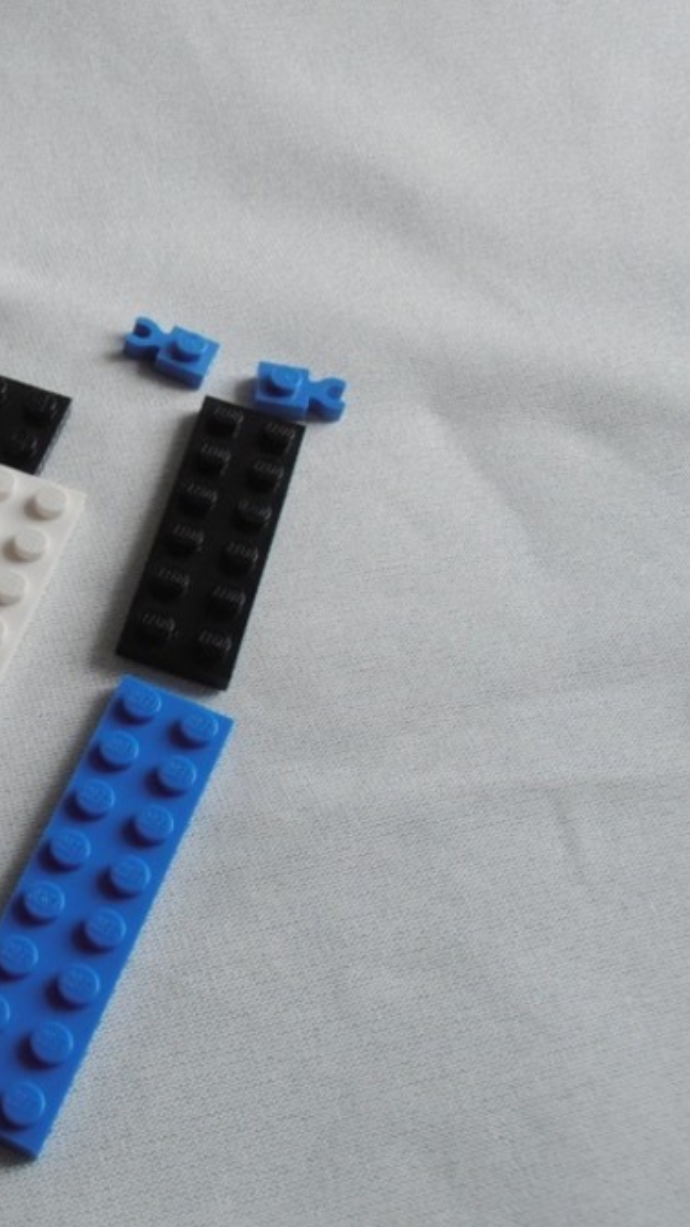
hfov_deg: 20.9
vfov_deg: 38.5
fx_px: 1756
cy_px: 614
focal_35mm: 54
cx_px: -104
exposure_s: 1/250
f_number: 3.9
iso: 80
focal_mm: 6.61
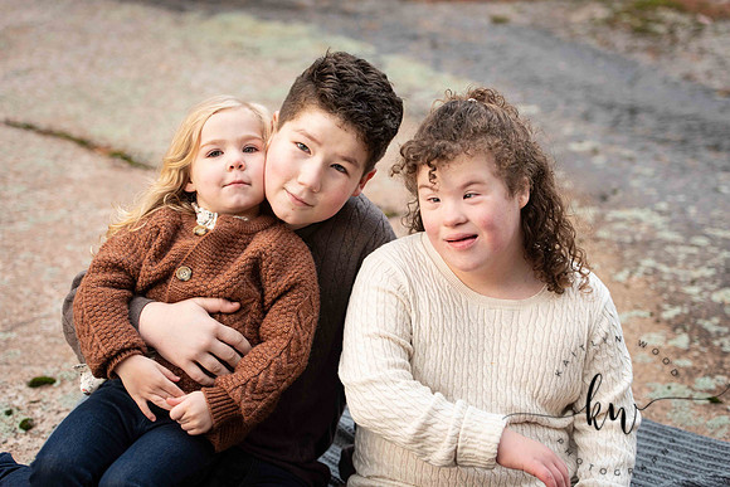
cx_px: 365
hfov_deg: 28.8
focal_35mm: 70
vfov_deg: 19.5
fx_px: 1420
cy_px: 244
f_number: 2.8
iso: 800
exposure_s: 1/250
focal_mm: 70
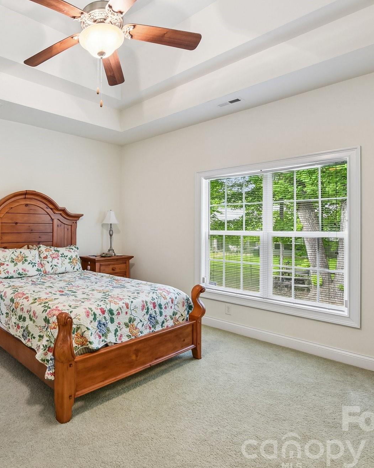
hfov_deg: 59.5
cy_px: 232
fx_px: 304
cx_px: 91
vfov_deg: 75.0
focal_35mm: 22
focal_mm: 15
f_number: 8
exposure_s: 1/5
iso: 200
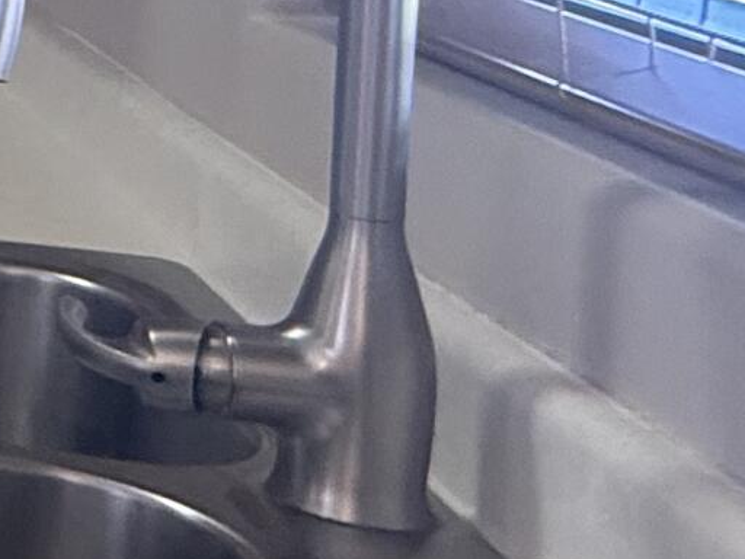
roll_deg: +1.7
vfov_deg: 17.1
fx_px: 1765
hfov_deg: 12.3
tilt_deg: -5.2
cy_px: -137
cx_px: -1379
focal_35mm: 82
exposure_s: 1/60
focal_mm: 2.22
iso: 320
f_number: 2.2
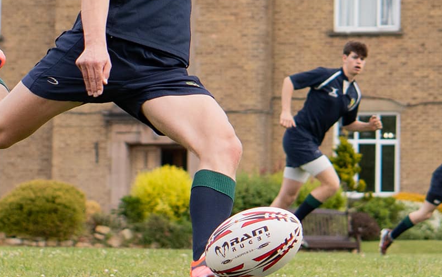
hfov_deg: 13.7
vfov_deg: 8.6
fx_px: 1844
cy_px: 66
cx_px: 180
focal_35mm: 153
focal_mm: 50
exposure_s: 1/3200
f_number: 2.8
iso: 400
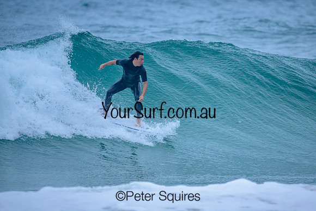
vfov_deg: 1.6
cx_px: 173
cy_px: 96
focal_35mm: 874
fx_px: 7672
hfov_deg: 2.4
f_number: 6.3
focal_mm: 800
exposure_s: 1/3200
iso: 1400
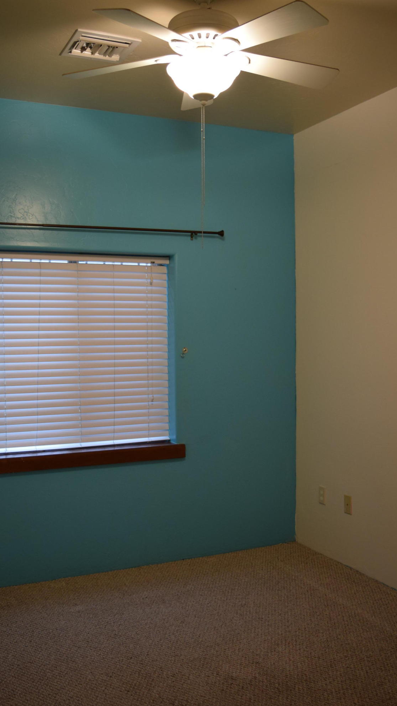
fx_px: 683
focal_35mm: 37
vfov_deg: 54.6
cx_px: 180
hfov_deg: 32.4
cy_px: 351
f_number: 4
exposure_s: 1/60
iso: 500
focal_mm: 23
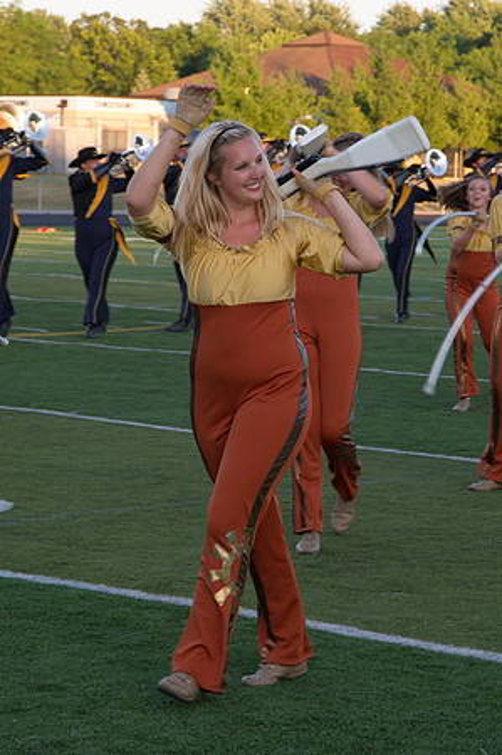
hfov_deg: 10.0
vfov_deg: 15.0
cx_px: 228
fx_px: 2873
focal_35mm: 137
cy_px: 354
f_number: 7.1
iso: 640
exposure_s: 1/200
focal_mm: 82
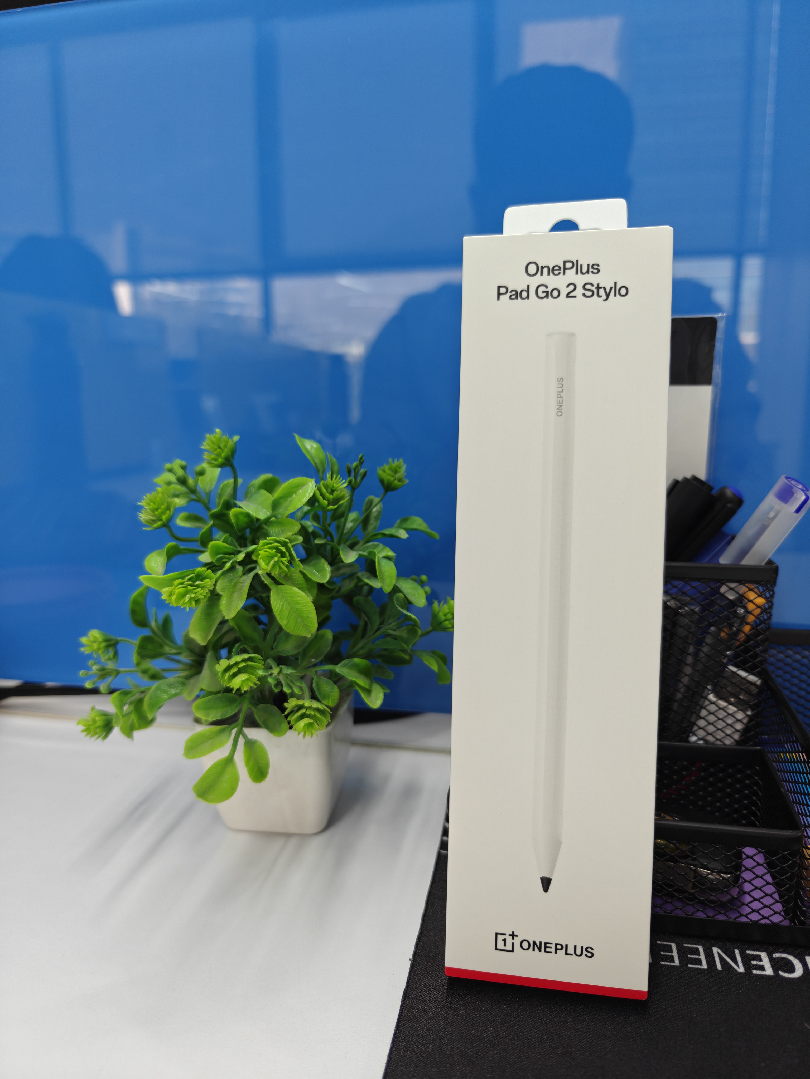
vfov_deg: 73.9
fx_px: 718
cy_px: 540
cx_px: 405
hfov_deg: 58.9
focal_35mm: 23
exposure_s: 1/100
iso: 160
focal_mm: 6.06
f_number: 1.6
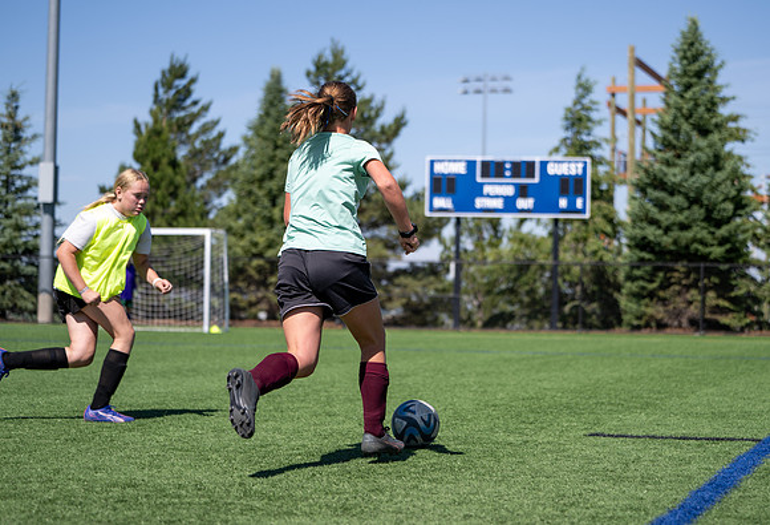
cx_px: 417
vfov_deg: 18.4
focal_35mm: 75
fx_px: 1621
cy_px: 247
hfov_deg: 26.7
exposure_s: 1/800
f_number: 2.8
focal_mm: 70
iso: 50
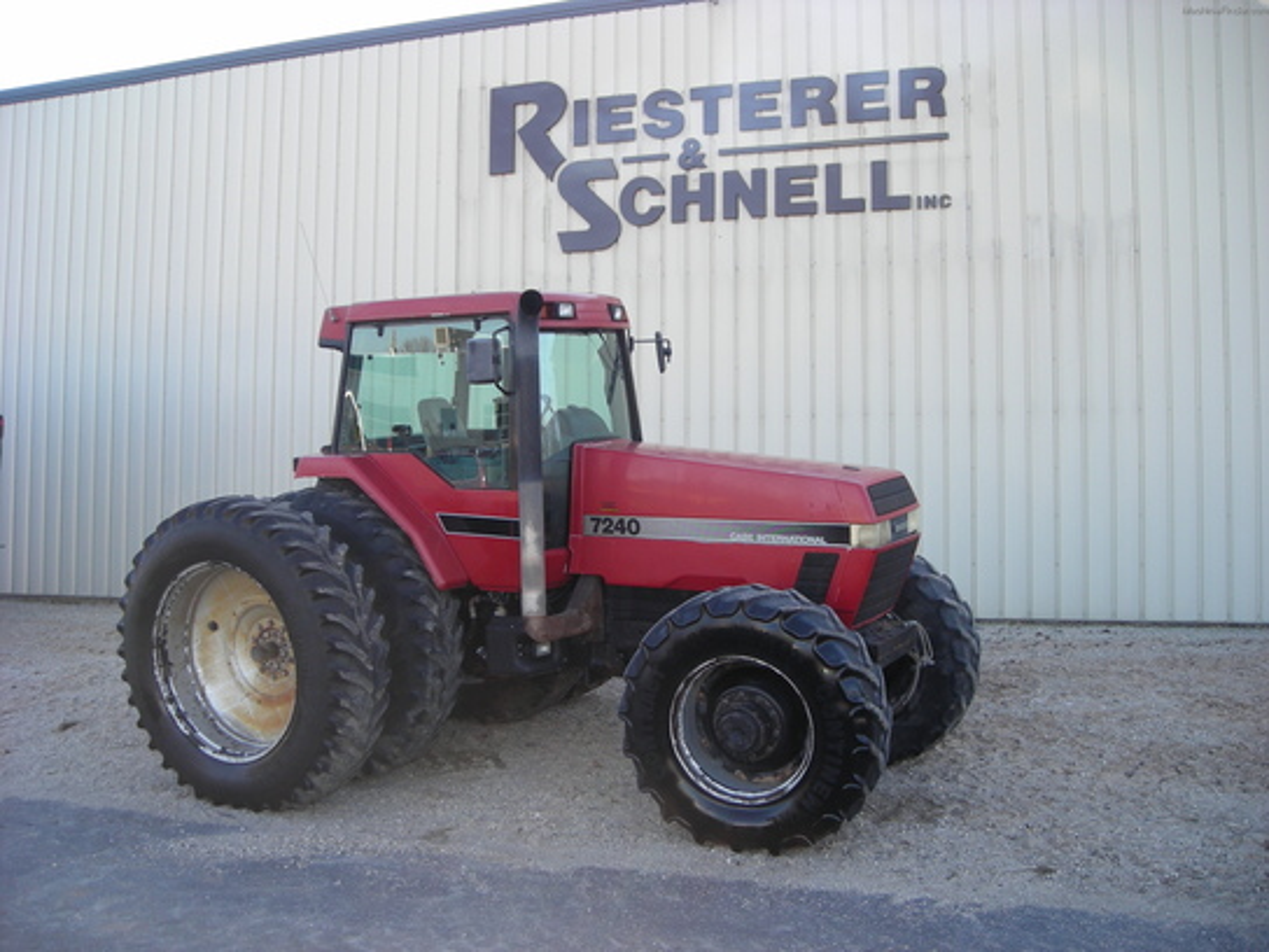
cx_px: 634
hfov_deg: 49.0
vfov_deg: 37.7
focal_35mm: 38
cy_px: 476
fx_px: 1393
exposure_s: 1/117
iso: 50
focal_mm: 6.3
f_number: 3.2
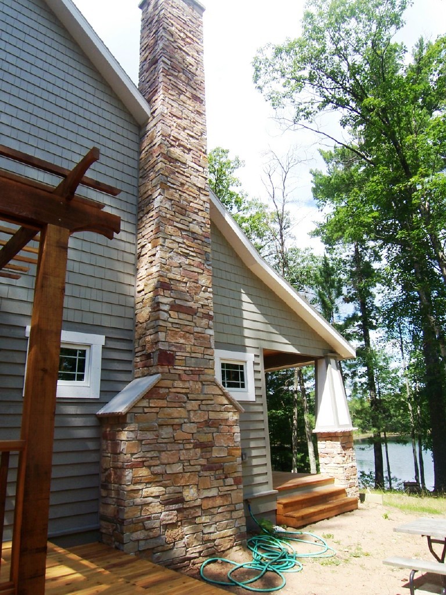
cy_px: 298
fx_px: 395
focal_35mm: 23
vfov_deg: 73.9
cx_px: 223
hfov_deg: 58.9
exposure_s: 1/125
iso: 64
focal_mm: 3.8
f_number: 5.6
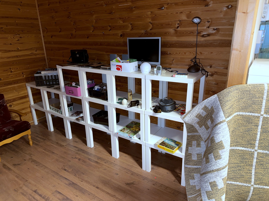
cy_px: 100
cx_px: 134
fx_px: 187
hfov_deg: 71.6
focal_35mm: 24
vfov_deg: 56.8
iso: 125
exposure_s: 1/6
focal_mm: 6.76
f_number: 1.78
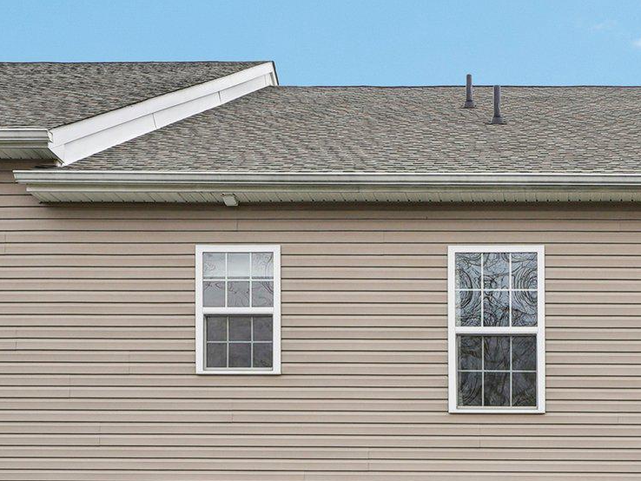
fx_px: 1042
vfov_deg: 25.2
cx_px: 512
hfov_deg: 33.2
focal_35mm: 56
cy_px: 439
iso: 100
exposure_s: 1/125
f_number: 8
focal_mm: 21.1
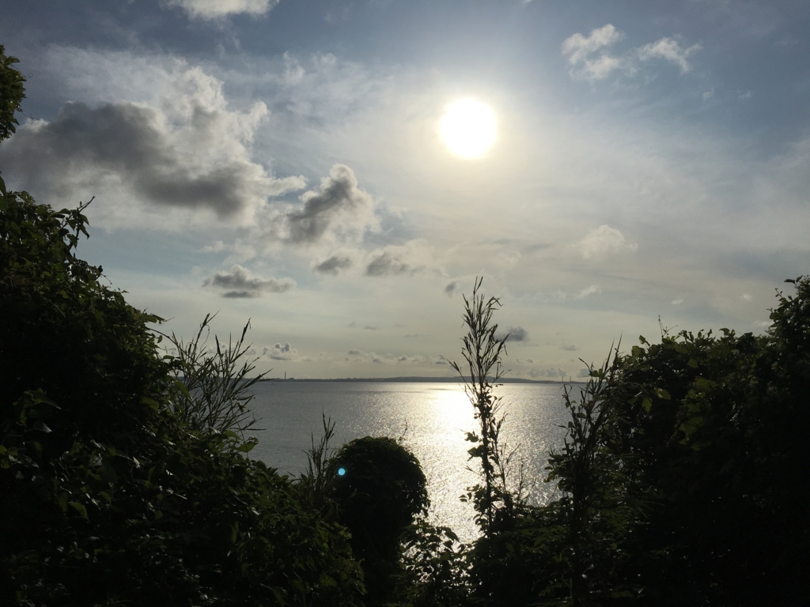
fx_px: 679
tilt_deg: +7.4
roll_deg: -2.0
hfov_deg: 61.7
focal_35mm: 29
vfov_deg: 48.2
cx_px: 405
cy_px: 304
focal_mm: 4.15
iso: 25
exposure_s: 1/19231
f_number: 2.2
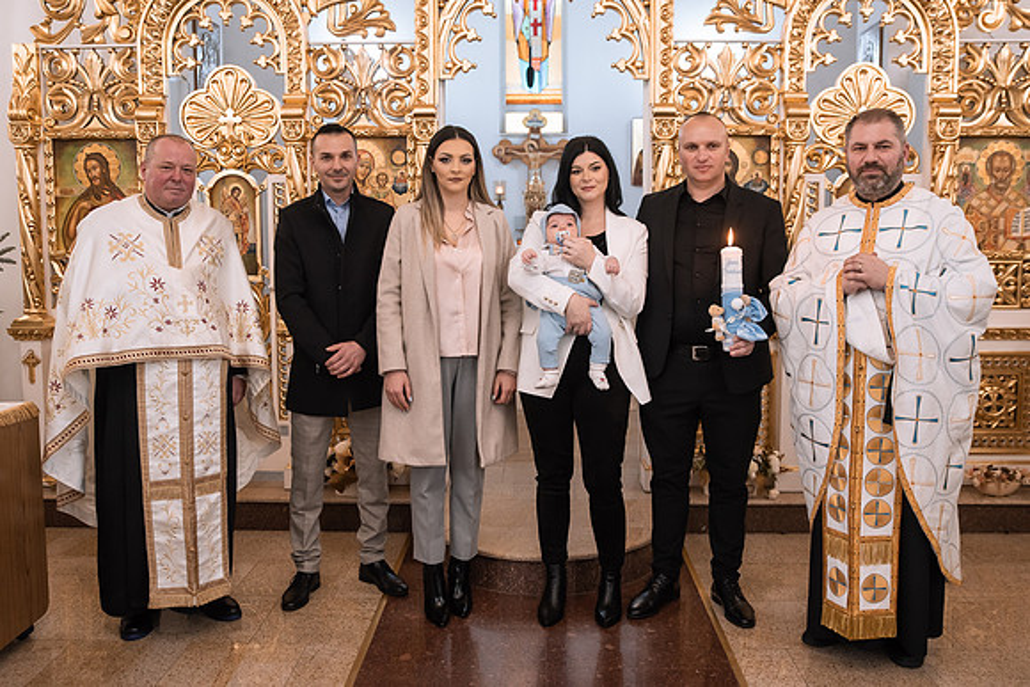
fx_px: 984
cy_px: 317
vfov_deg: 38.5
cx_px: 516
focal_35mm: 34
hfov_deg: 55.3
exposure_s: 1/125
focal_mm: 31
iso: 800
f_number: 2.8
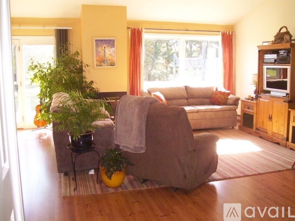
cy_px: 110
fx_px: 307
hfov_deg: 51.4
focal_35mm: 36
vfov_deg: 39.6
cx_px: 148
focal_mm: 6
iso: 160
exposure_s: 1/71.6
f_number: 2.7
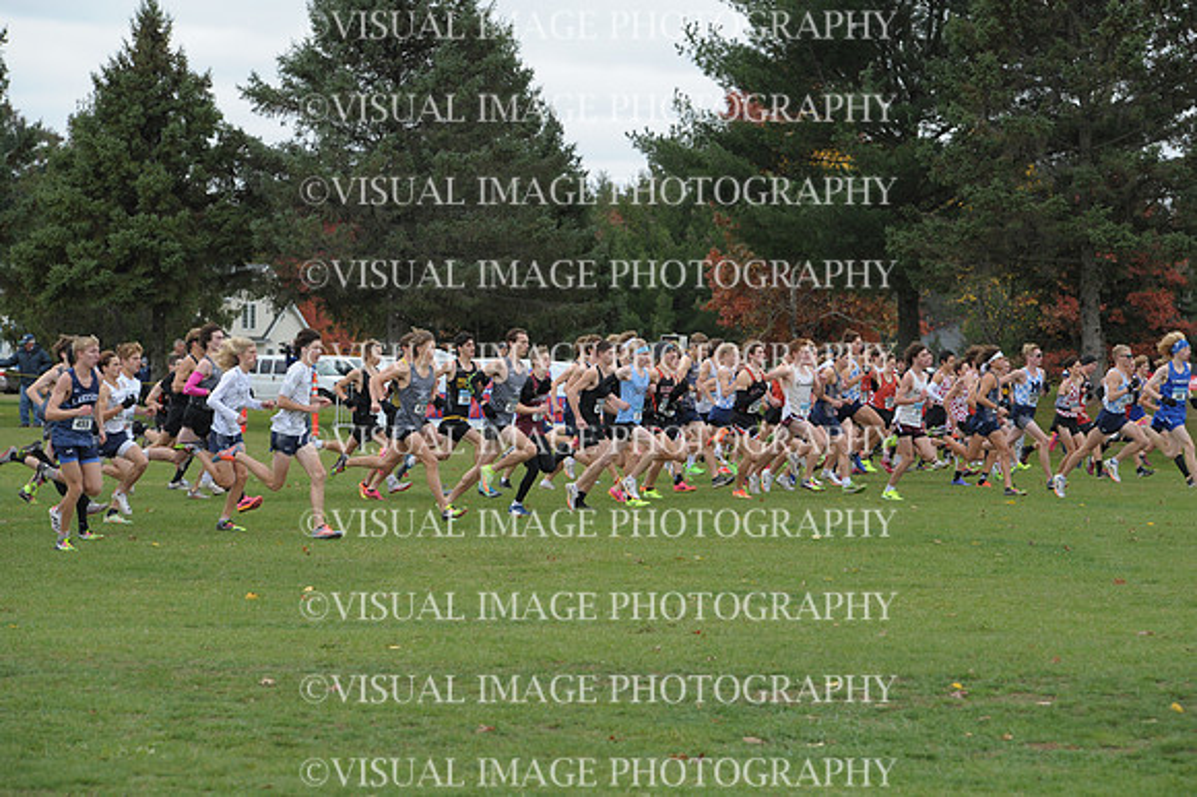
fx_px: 4818
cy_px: 398
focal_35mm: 145
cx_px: 598
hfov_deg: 14.2
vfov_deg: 9.5
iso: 1000
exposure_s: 1/800
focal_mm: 145
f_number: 6.3
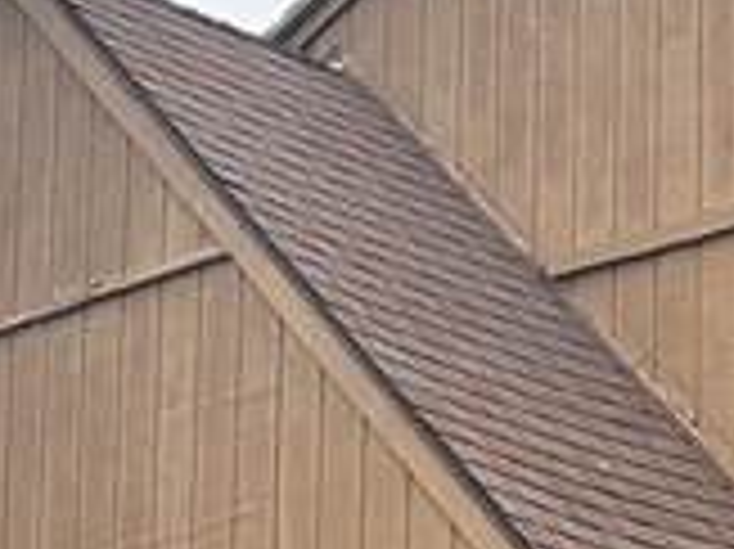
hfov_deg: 12.0
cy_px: 878
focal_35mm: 151
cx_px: 1351
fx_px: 3199
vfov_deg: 9.5
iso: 80
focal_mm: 6.86
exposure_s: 1/750
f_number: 1.78
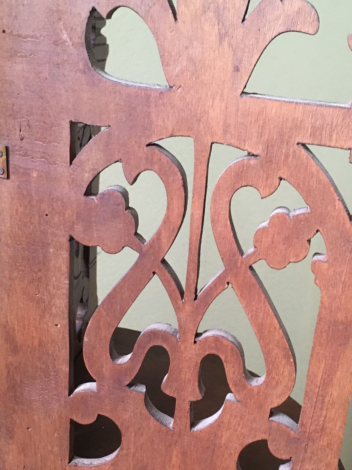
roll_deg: -3.9
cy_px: 300
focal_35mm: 52
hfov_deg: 28.0
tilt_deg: -24.0
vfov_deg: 36.6
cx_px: 187
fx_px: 705
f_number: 2.2
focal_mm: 4.15
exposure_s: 1/25
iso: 200
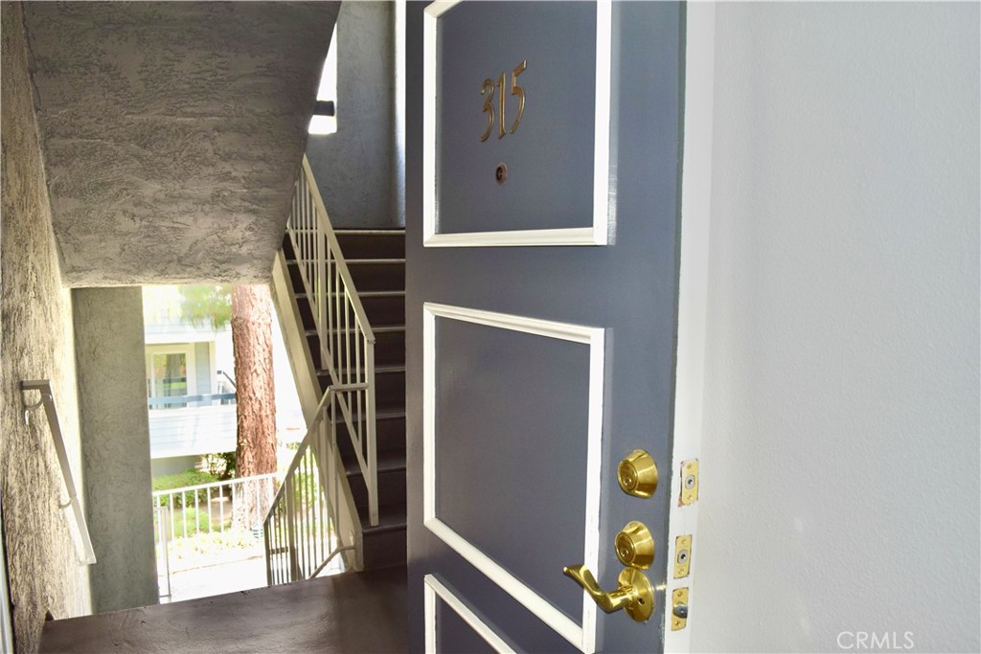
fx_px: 736
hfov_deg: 67.4
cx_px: 490
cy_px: 327
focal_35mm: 27
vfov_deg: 47.9
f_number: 5.6
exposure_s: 1/125
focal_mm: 18
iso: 400
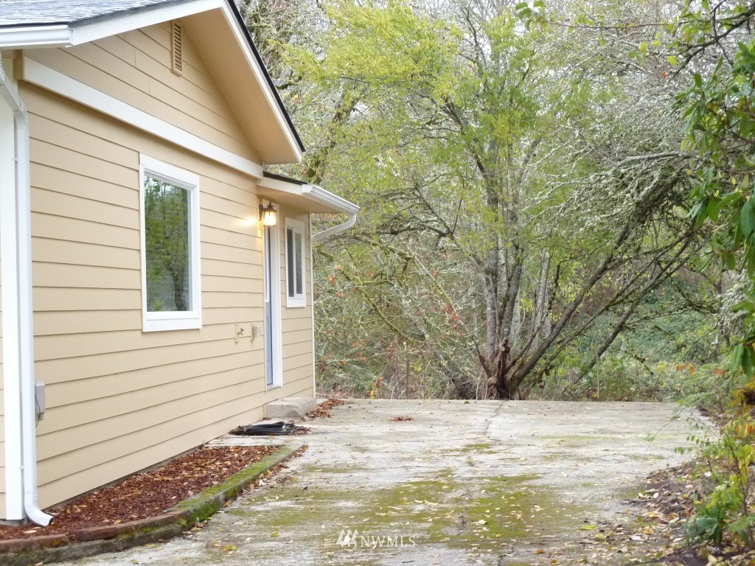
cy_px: 283
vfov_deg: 20.4
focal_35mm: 72
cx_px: 378
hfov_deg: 27.0
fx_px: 1570
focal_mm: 11.9
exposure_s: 1/40
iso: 400
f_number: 4.1
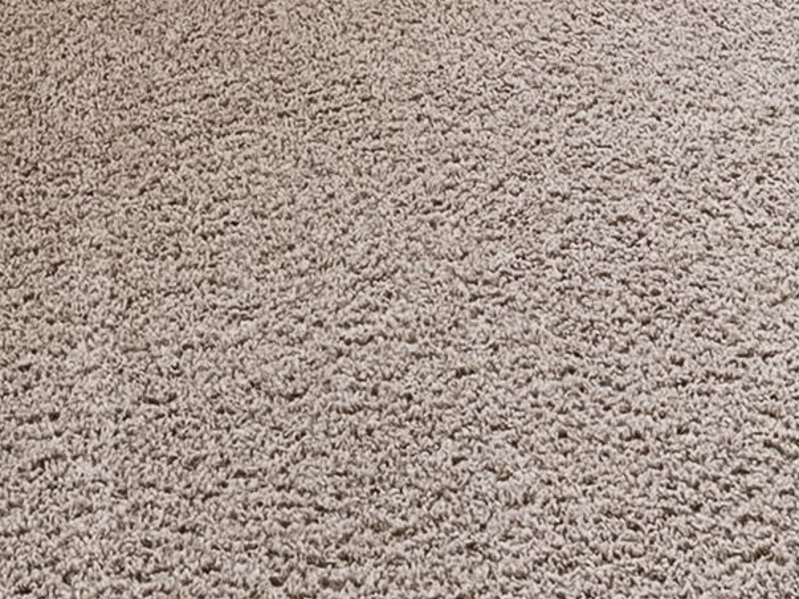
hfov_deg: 17.1
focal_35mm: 115
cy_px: -1158
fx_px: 2654
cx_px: 241
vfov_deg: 9.9
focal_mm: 17
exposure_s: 1/6
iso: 1250
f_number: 9
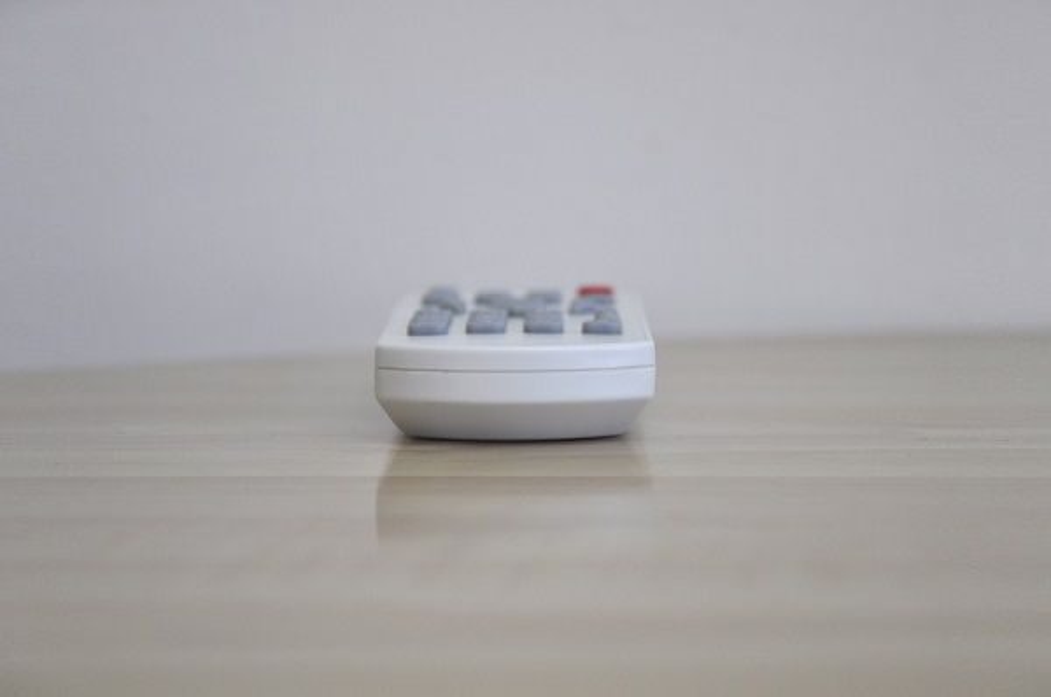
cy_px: 348
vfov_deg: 11.4
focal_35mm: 120
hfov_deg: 17.1
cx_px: 526
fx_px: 3498
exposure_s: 1/60
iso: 400
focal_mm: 80
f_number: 5.3
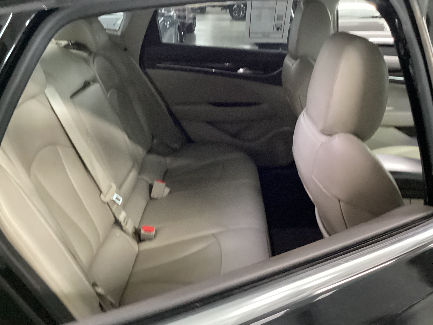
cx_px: 217
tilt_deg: -23.8
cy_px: 164
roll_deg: -1.0
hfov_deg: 56.8
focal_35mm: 32
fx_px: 400
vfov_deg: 44.2
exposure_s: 1/25
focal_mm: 3.3
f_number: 2.4
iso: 640
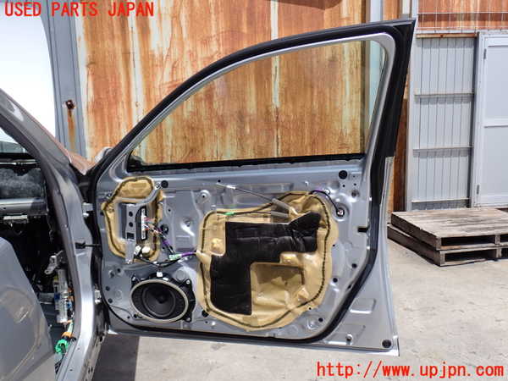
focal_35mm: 38
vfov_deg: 37.7
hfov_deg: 49.0
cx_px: 254
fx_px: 558
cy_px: 190
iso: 100
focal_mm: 6.83
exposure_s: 1/800
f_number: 3.5
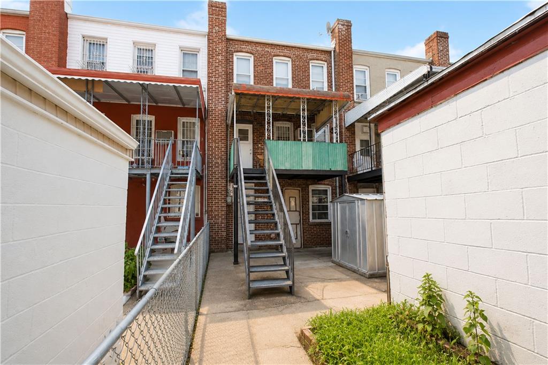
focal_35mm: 15
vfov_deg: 77.3
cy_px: 182
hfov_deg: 100.4
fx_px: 228
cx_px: 274
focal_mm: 10
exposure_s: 1/100
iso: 320
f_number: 10
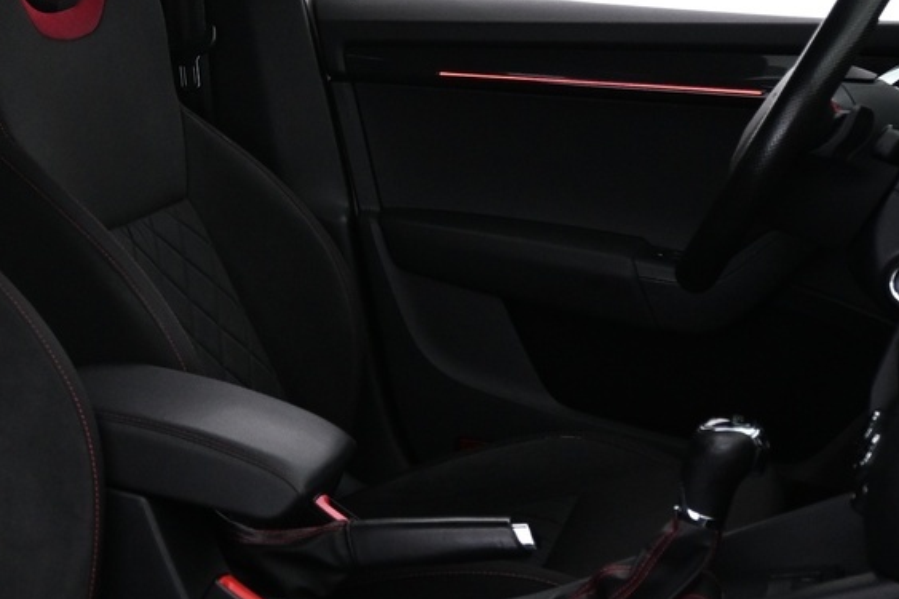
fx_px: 1833
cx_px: 220
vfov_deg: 18.5
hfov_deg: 27.2
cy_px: 422
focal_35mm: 73
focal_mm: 17
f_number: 3.5
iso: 900
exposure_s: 1/25
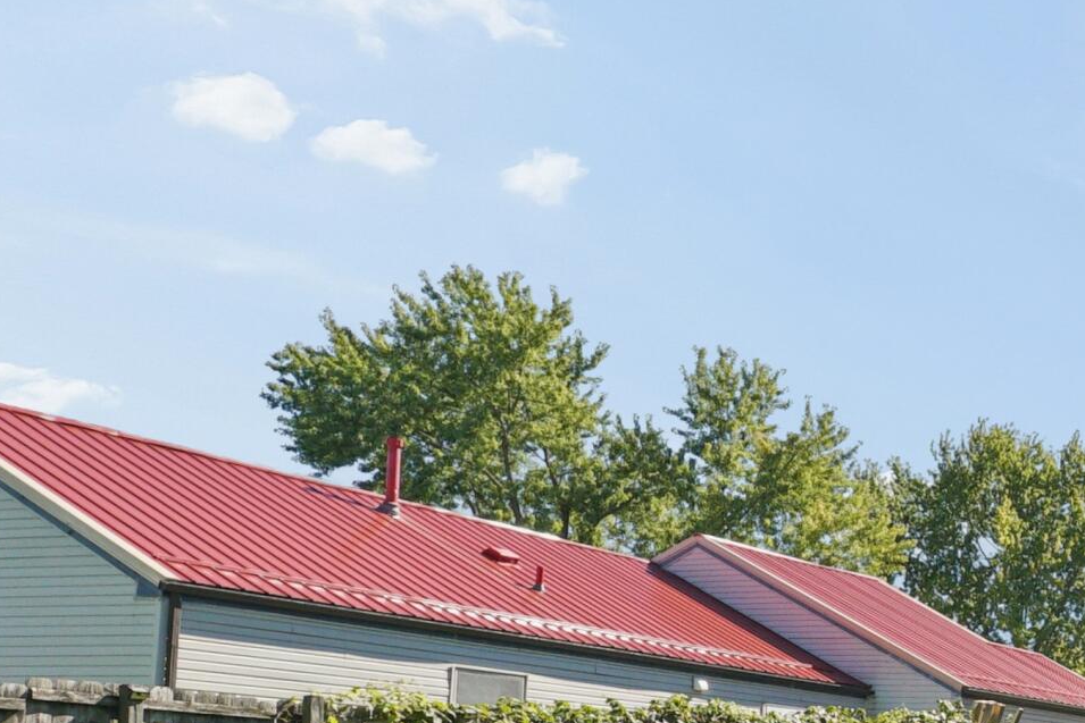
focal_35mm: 44
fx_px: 1326
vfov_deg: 29.1
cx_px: 1583
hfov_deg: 29.5
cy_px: 677
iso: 640
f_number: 8
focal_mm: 14
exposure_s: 1/1000
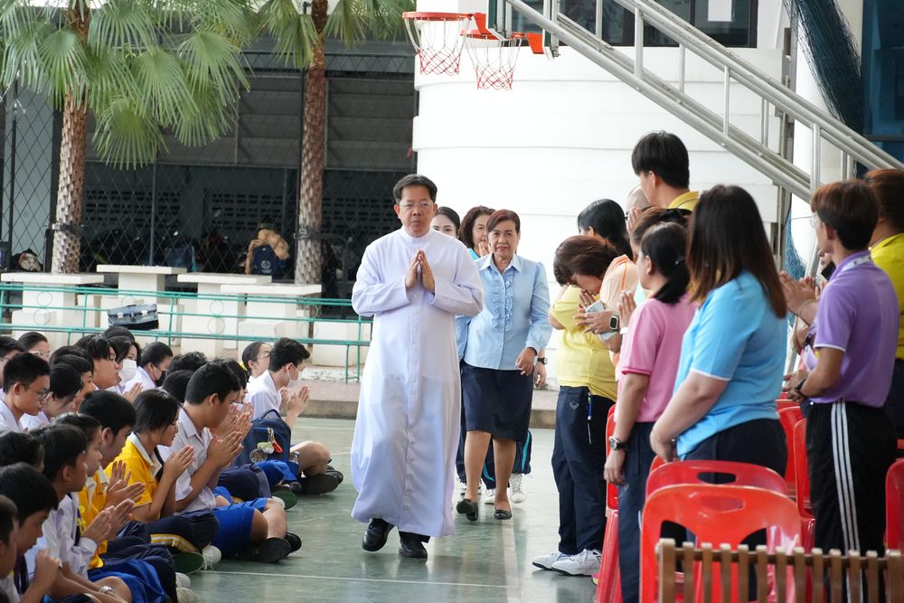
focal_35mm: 150
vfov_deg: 9.2
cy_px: 302
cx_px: 452
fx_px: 3767
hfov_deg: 13.7
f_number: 5.6
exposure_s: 1/400
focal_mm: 100
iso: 4000
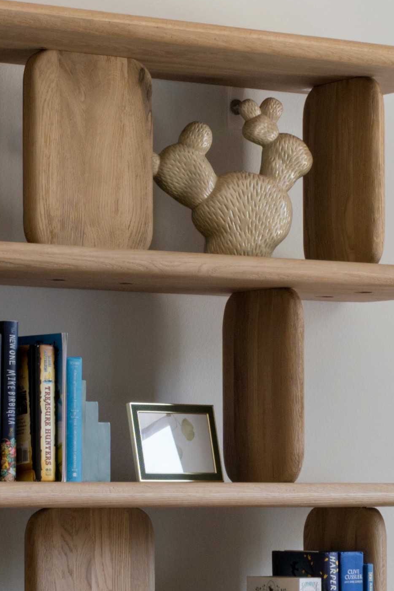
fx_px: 2710
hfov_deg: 8.1
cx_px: 658
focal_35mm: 165
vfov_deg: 12.3
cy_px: 588
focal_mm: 33
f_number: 10
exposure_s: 1/5
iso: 320
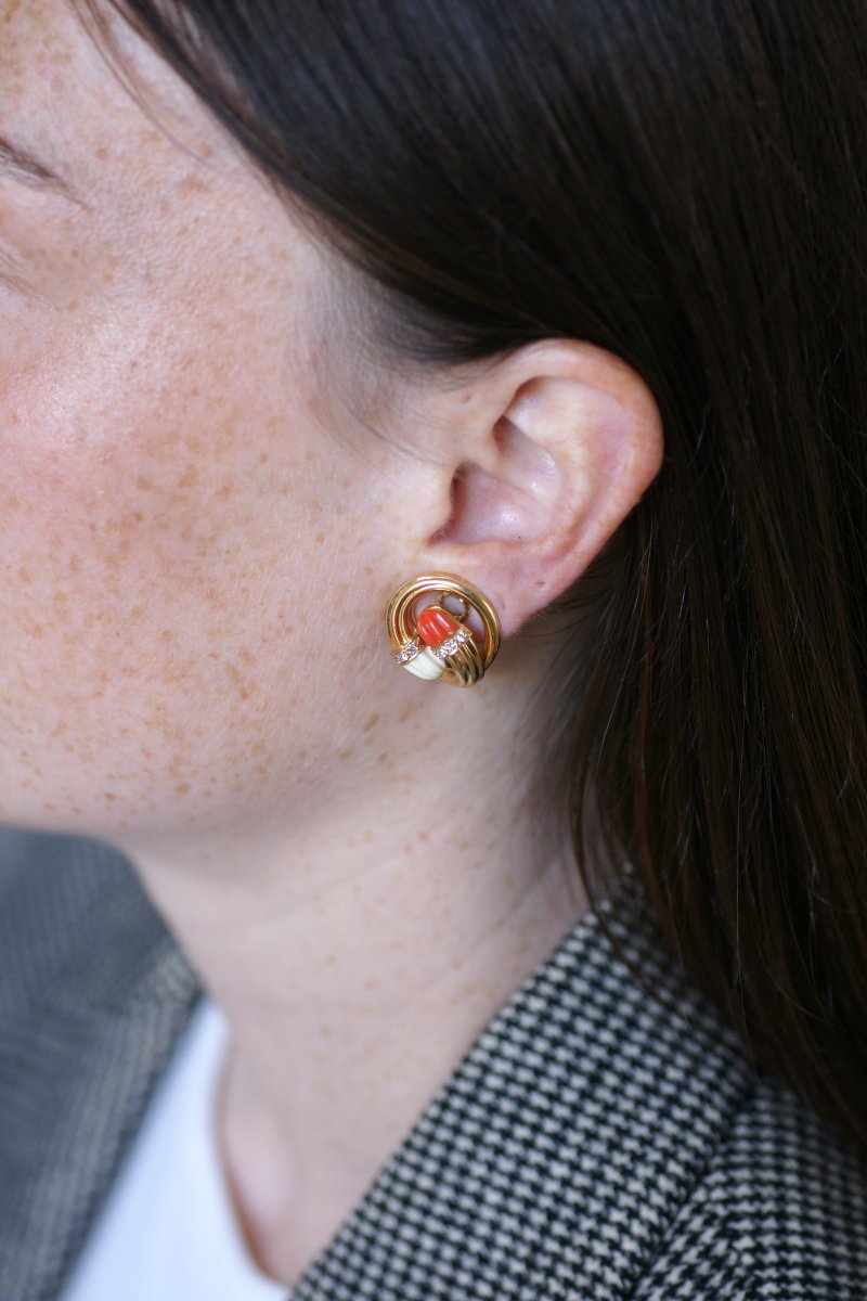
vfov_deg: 19.5
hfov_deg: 13.0
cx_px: 434
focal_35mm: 105
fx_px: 3793
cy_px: 650
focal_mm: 70
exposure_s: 1/125
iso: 200
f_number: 2.8
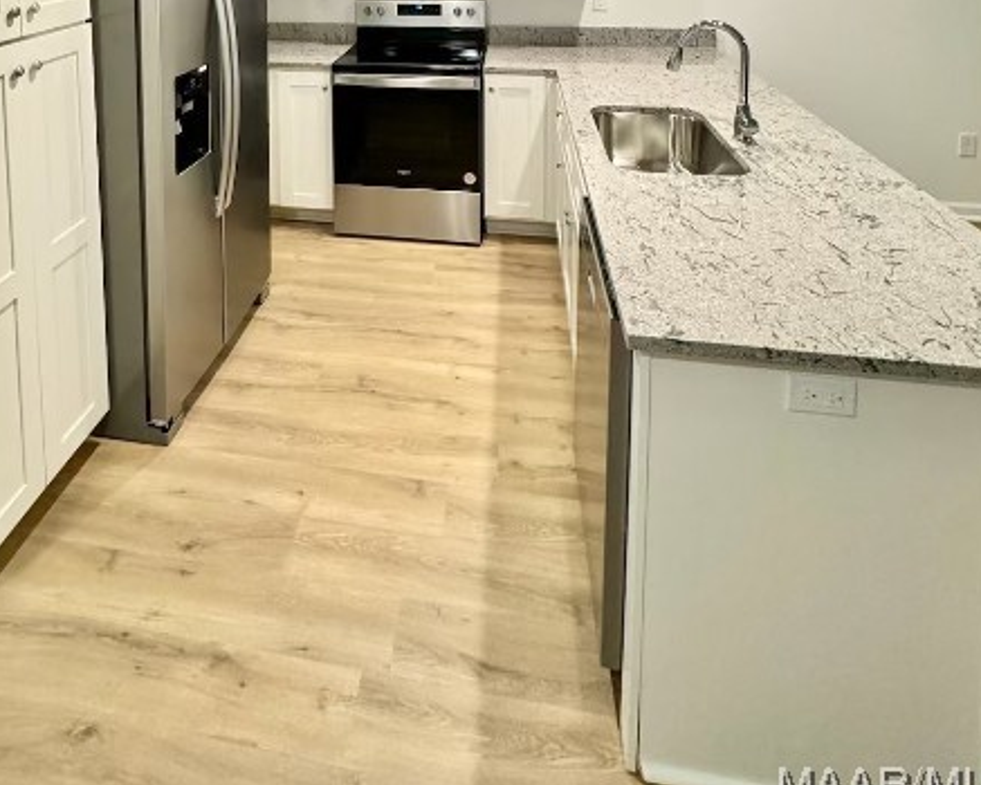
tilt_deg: -4.5
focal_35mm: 24
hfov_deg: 69.4
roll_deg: +1.5
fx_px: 697
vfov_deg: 46.6
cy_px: -38
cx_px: 384
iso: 250
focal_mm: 2.22
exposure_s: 1/60
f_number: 2.2
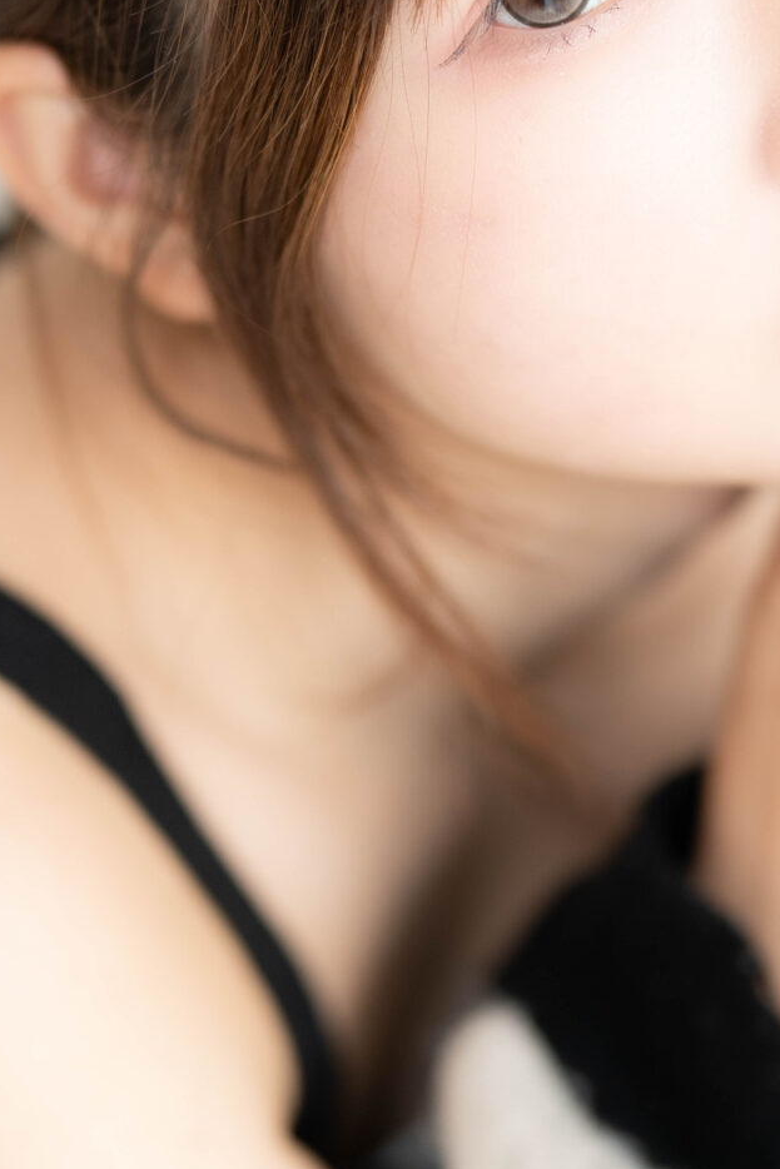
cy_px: 595
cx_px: 536
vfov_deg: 8.8
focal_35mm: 233
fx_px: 7569
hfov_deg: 5.9
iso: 250
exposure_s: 1/100
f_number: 1.4
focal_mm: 85
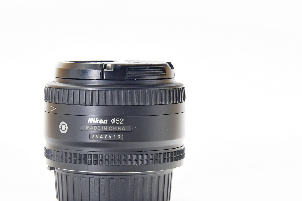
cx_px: 114
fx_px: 1049
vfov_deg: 11.0
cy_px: 121
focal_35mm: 125
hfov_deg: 16.4
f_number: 8
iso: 1250
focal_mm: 60
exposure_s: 1/125
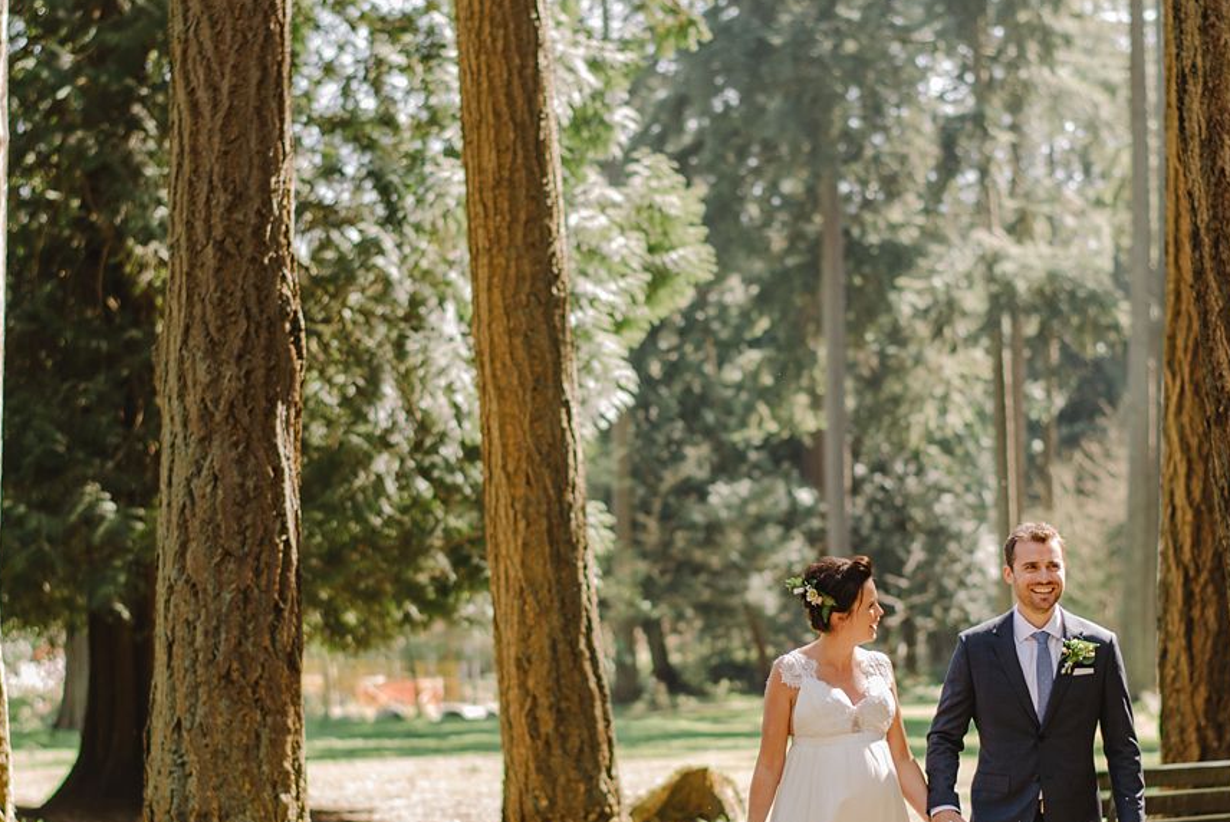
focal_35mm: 103
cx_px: 661
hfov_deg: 19.8
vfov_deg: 13.3
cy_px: 538
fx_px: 3521
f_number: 2
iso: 400
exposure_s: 1/1000
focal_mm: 58
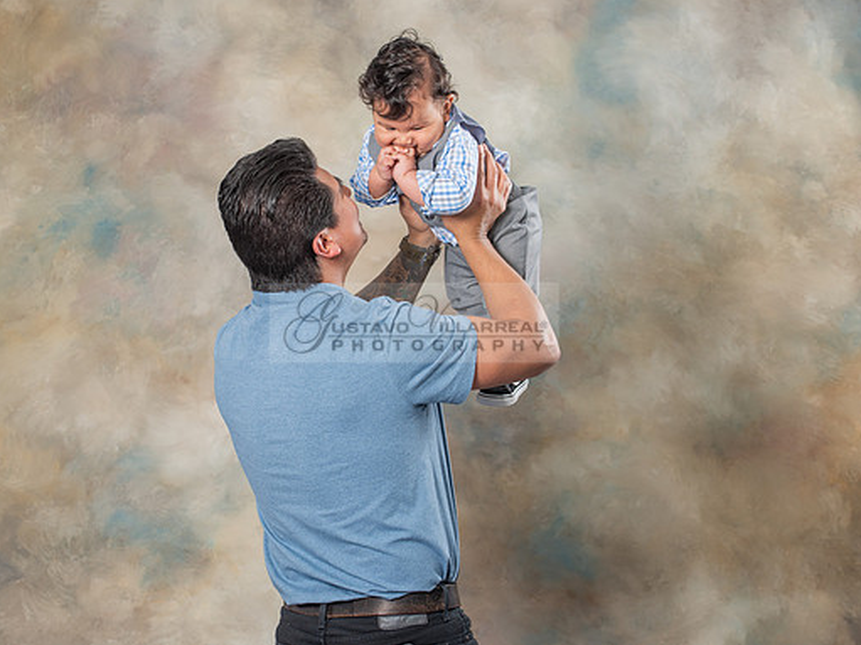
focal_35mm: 132
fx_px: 3282
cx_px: 374
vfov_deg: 11.2
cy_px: 290
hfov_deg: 14.9
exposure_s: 1/125
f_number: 5.6
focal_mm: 110
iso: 200
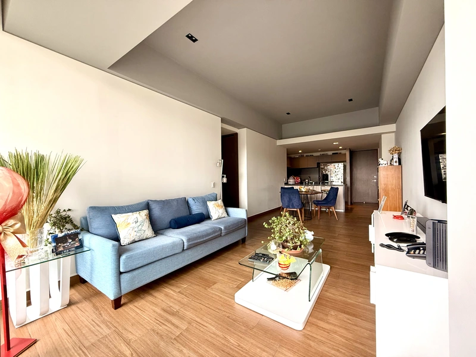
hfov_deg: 102.1
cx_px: 238
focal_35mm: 14
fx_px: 193
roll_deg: +1.3
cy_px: 178
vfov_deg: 85.7
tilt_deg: +0.3
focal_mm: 2.22
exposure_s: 1/99
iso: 200
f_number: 2.2
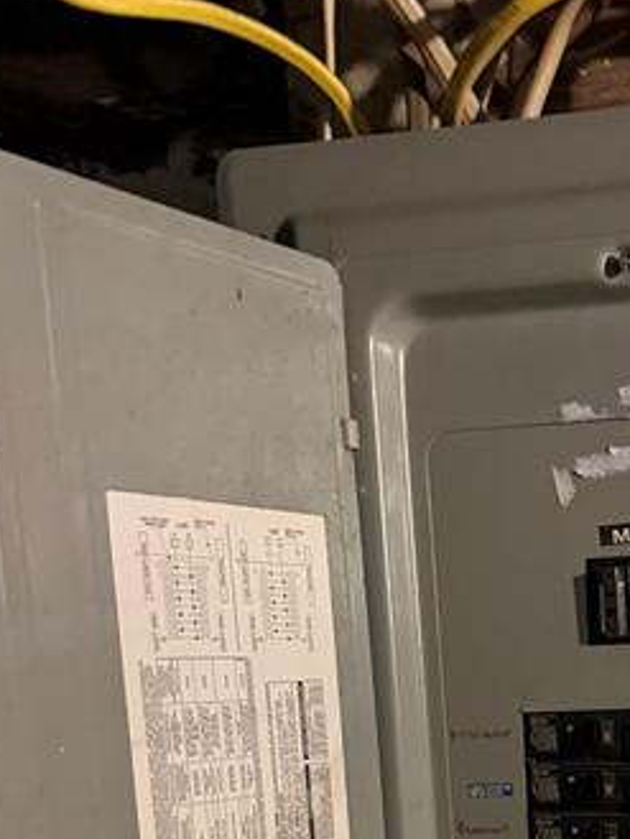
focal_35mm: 56
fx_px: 1358
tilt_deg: -5.2
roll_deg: +1.1
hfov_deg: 25.0
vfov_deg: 31.0
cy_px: 900
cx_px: 615
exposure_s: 1/30
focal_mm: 6.76
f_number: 1.78
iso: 1000
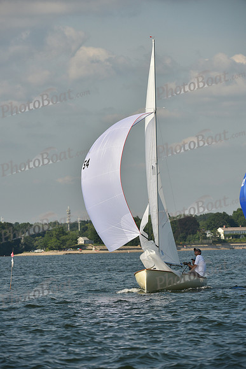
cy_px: 184
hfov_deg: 5.3
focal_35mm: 260
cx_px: 123
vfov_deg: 7.9
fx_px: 2663
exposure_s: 1/1250
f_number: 8
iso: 250
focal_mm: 260
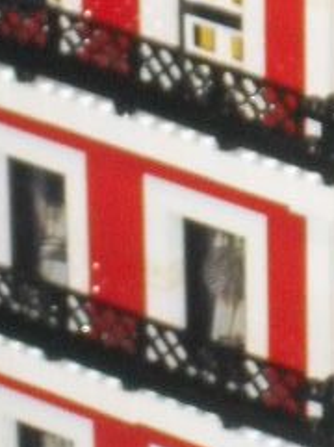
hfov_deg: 3.3
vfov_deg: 4.4
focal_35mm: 447
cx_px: 373
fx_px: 5766
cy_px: 221
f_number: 5.8
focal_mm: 18.9
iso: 240
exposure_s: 1/60
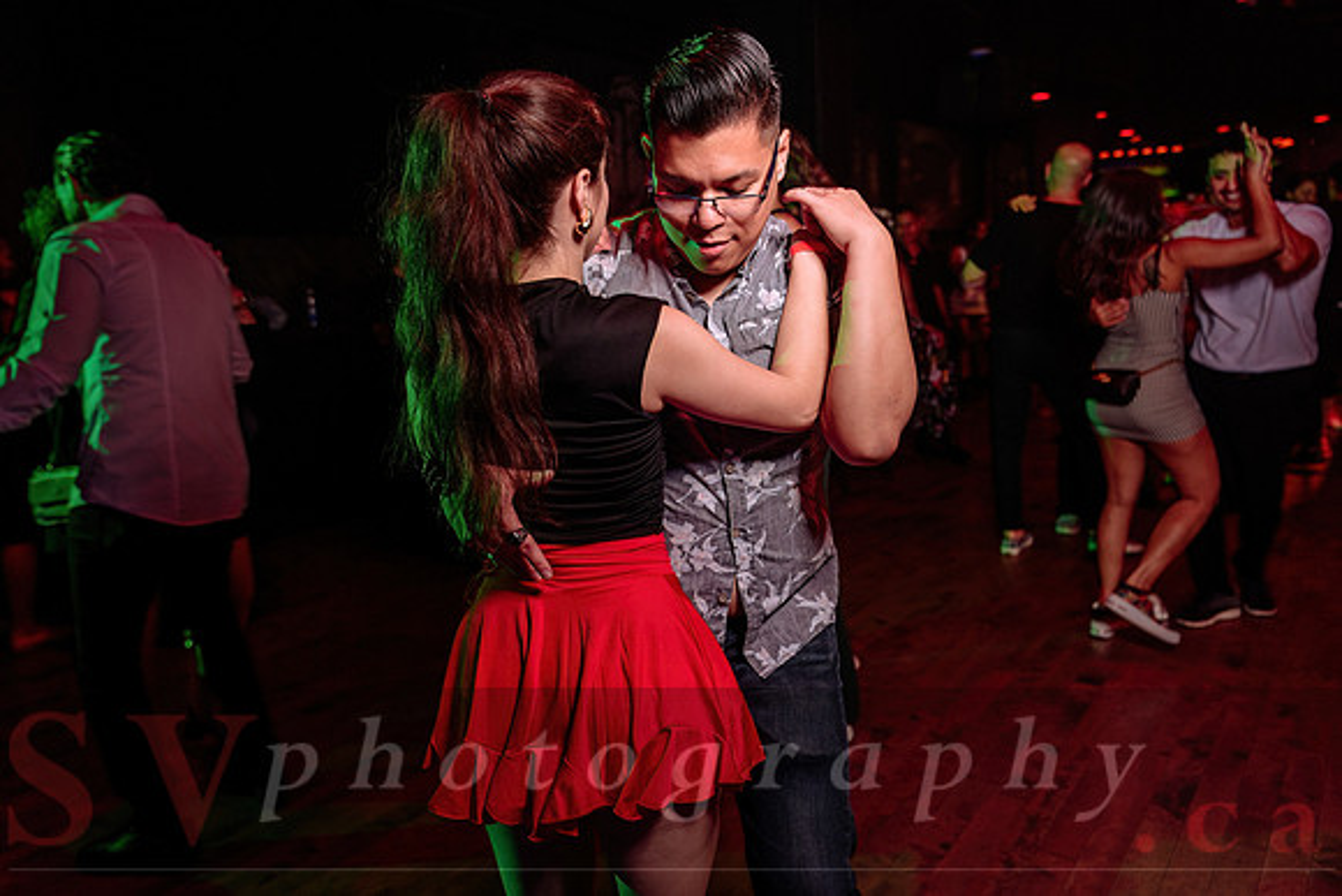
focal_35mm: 27
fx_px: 1009
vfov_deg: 47.7
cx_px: 671
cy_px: 391
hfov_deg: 67.2
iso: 800
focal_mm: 24
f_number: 3.2
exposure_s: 1/40
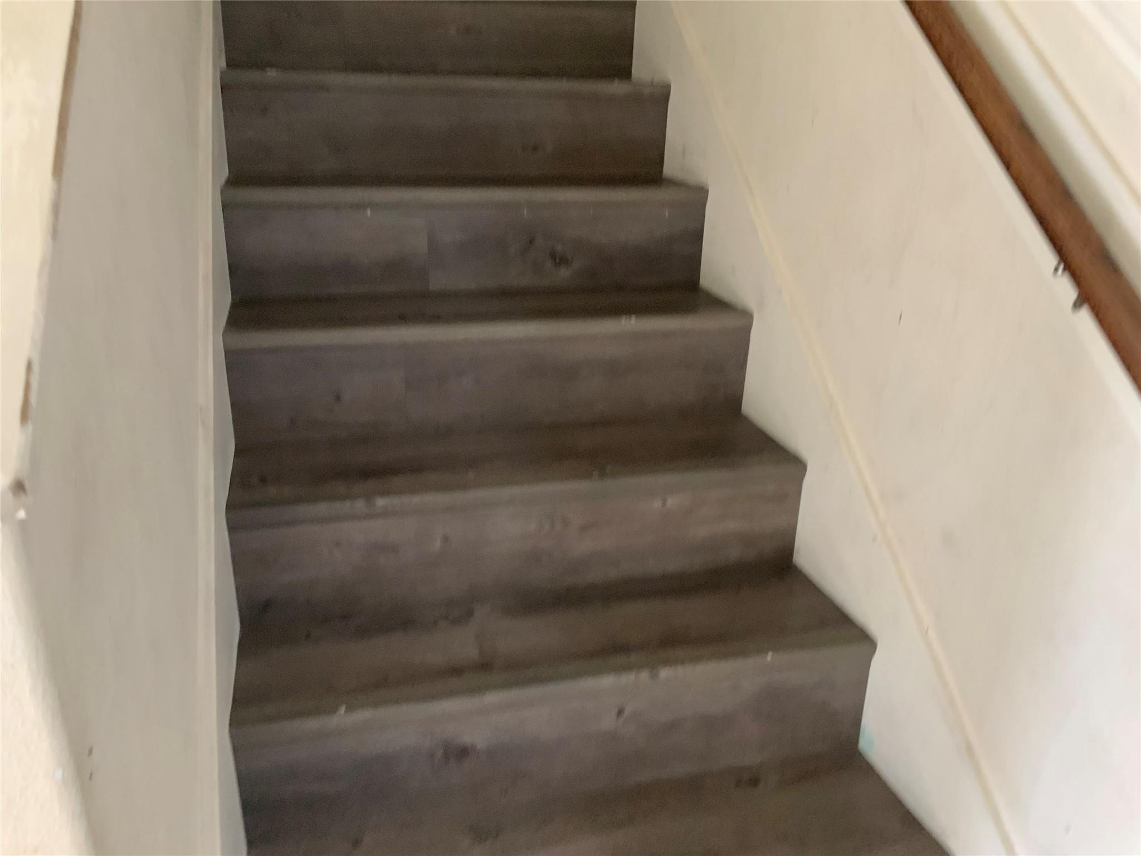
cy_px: 428
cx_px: 570
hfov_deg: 61.7
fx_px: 956
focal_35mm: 29
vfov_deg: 48.2
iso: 125
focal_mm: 3
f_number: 1.8
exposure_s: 1/60
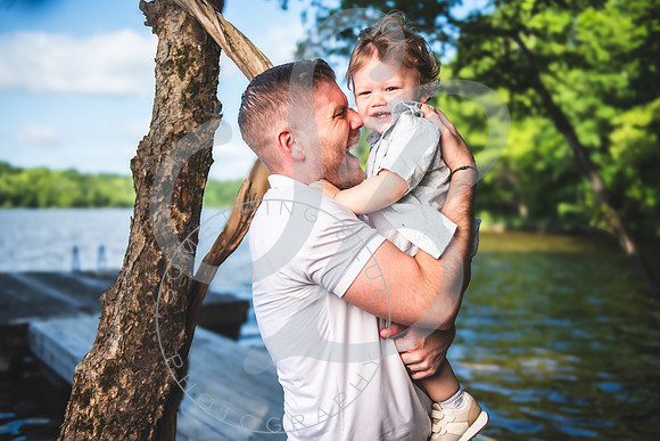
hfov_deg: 51.5
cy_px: 220
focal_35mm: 37
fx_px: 685
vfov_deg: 35.7
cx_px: 337
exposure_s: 1/800
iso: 100
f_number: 2.8
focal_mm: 36
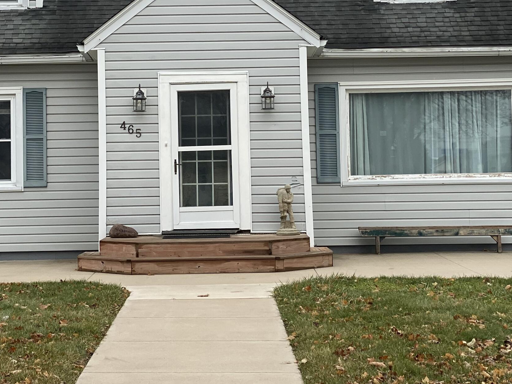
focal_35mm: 94
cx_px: 214
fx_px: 1390
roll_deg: +1.0
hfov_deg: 20.8
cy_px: 115
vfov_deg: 15.7
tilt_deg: +3.0
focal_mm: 6
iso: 20
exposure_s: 1/333
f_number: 2
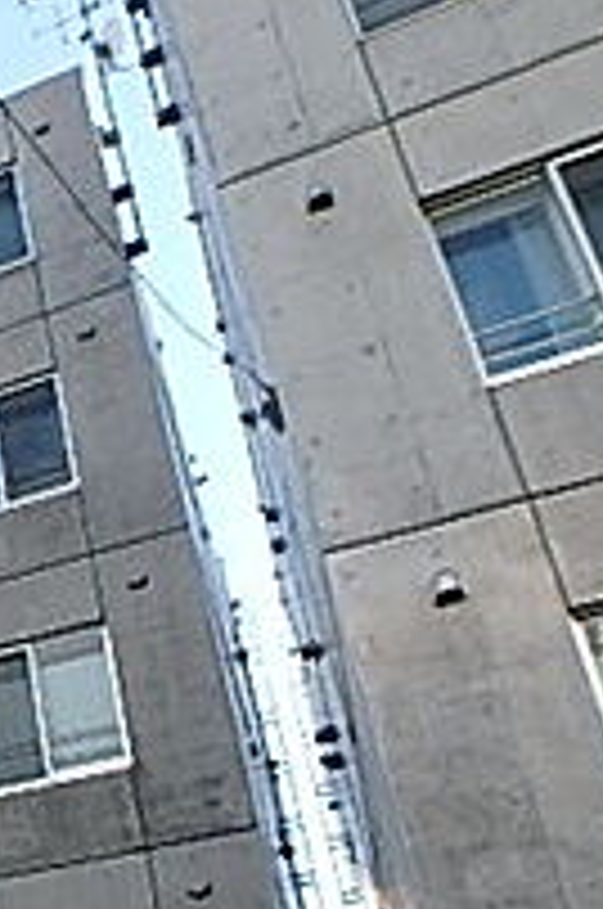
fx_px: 1387
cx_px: -428
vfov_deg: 34.1
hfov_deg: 19.5
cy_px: 839
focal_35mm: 55
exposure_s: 1/500
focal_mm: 3.7
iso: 125
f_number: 3.5
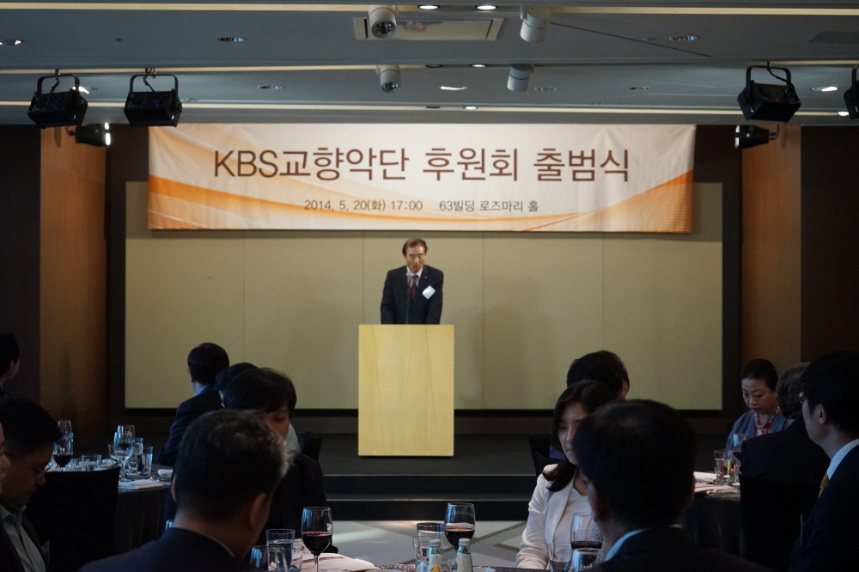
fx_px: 1670
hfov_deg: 28.9
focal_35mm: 70
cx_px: 430
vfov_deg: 19.4
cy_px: 286
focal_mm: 70
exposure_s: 1/160
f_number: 5.6
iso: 4000
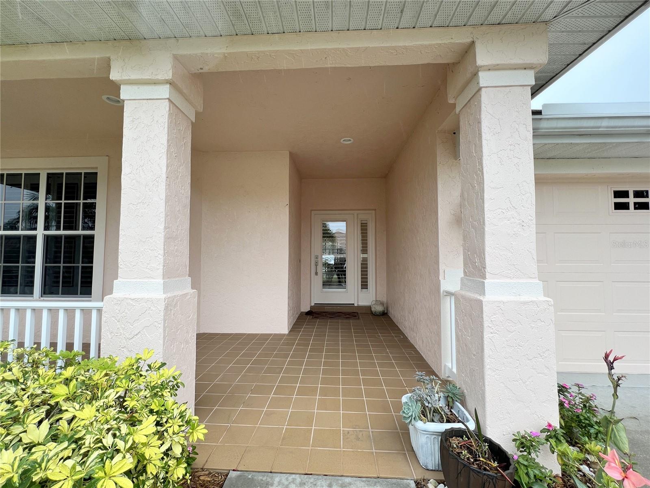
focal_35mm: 13
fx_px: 244
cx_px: 325
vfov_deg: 89.9
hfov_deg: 106.2
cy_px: 244
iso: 32
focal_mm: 1.57
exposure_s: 1/110
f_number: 1.8
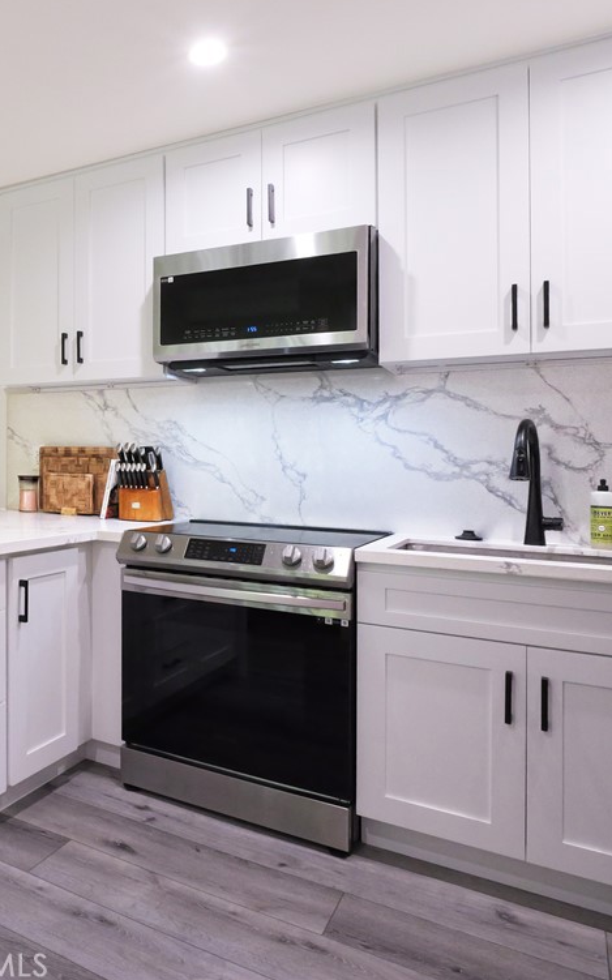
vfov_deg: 70.4
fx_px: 694
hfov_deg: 42.1
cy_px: 483
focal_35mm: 26
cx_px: 19
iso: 3200
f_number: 7.1
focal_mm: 9
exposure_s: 1/80
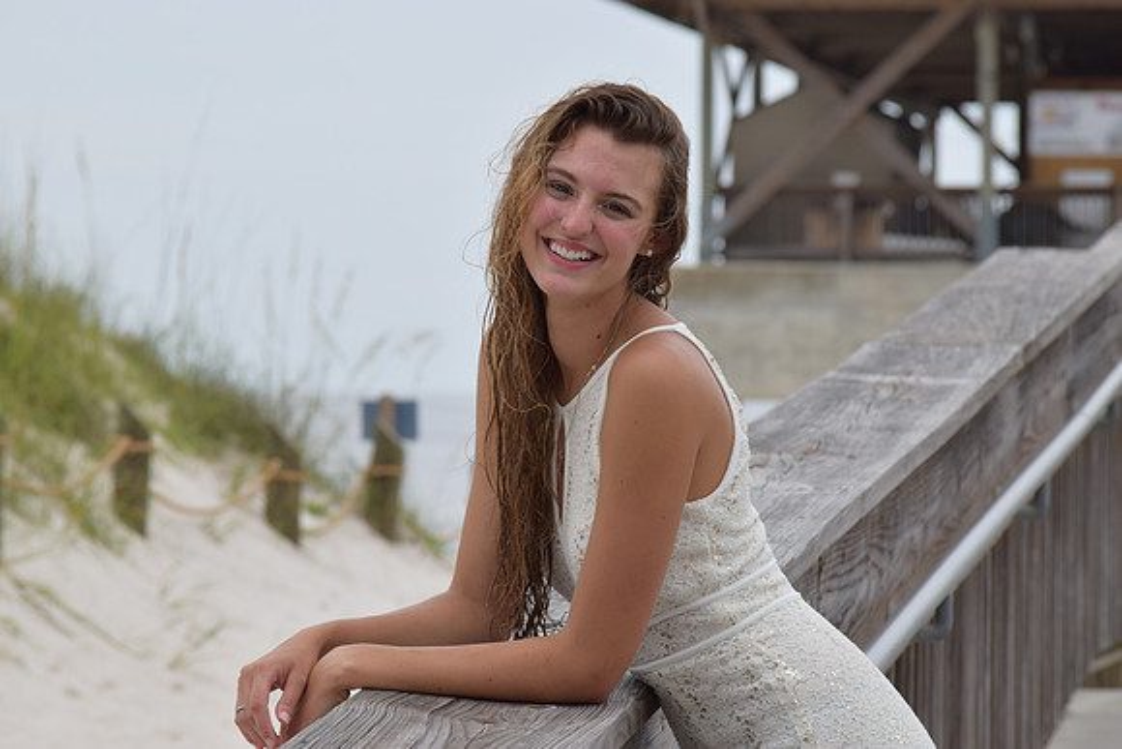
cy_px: 374
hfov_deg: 11.0
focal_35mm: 188
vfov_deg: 7.3
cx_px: 561
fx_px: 5845
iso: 200
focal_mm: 125
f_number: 8
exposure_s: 1/250
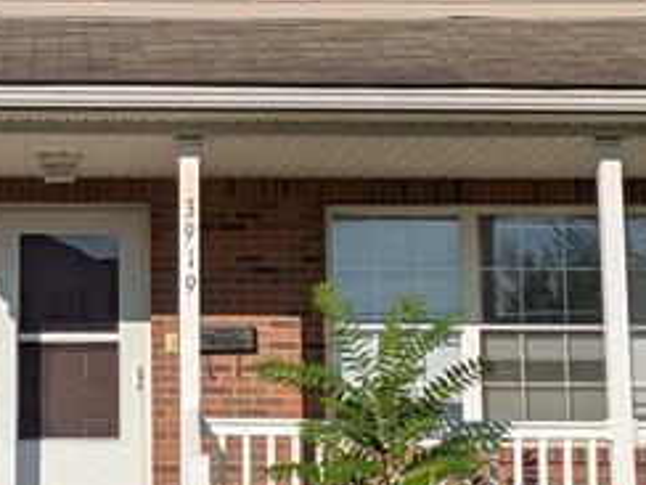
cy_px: 143
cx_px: 107
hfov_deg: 18.5
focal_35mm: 105
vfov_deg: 14.1
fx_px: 1959
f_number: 1.89
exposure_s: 1/3745
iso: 48
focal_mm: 5.43
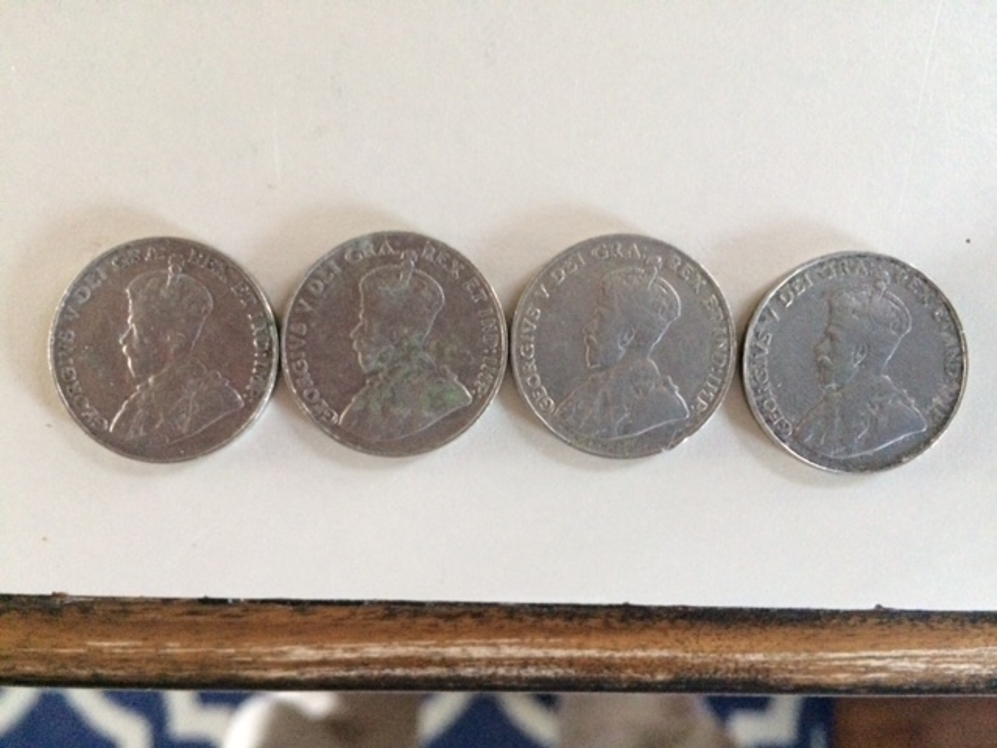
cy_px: 374
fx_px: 835
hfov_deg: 61.7
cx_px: 498
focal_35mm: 29
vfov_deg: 48.2
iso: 400
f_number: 2.2
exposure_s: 1/15
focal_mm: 4.15
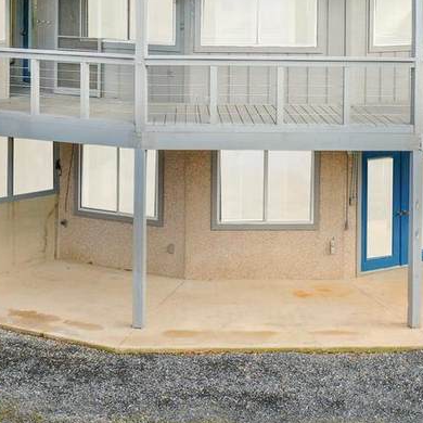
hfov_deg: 22.2
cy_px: 5
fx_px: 1078
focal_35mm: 78
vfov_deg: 21.5
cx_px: 245
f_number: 2.8
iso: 100
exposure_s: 1/200
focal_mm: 10.26
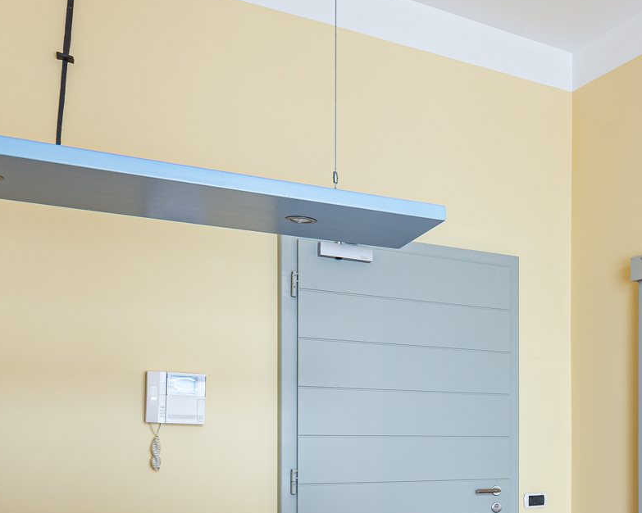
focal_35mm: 43
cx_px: 645
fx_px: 817
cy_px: 439
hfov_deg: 38.1
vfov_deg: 33.5
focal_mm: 14
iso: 100
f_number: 9
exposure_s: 1/2.5
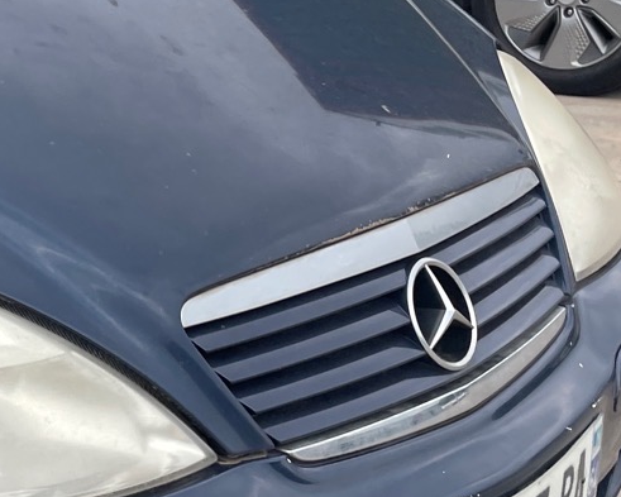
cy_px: 262
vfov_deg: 16.5
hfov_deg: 18.6
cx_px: -262
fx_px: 1710
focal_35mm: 93
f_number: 1.6
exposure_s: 1/707
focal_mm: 4.2
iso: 32
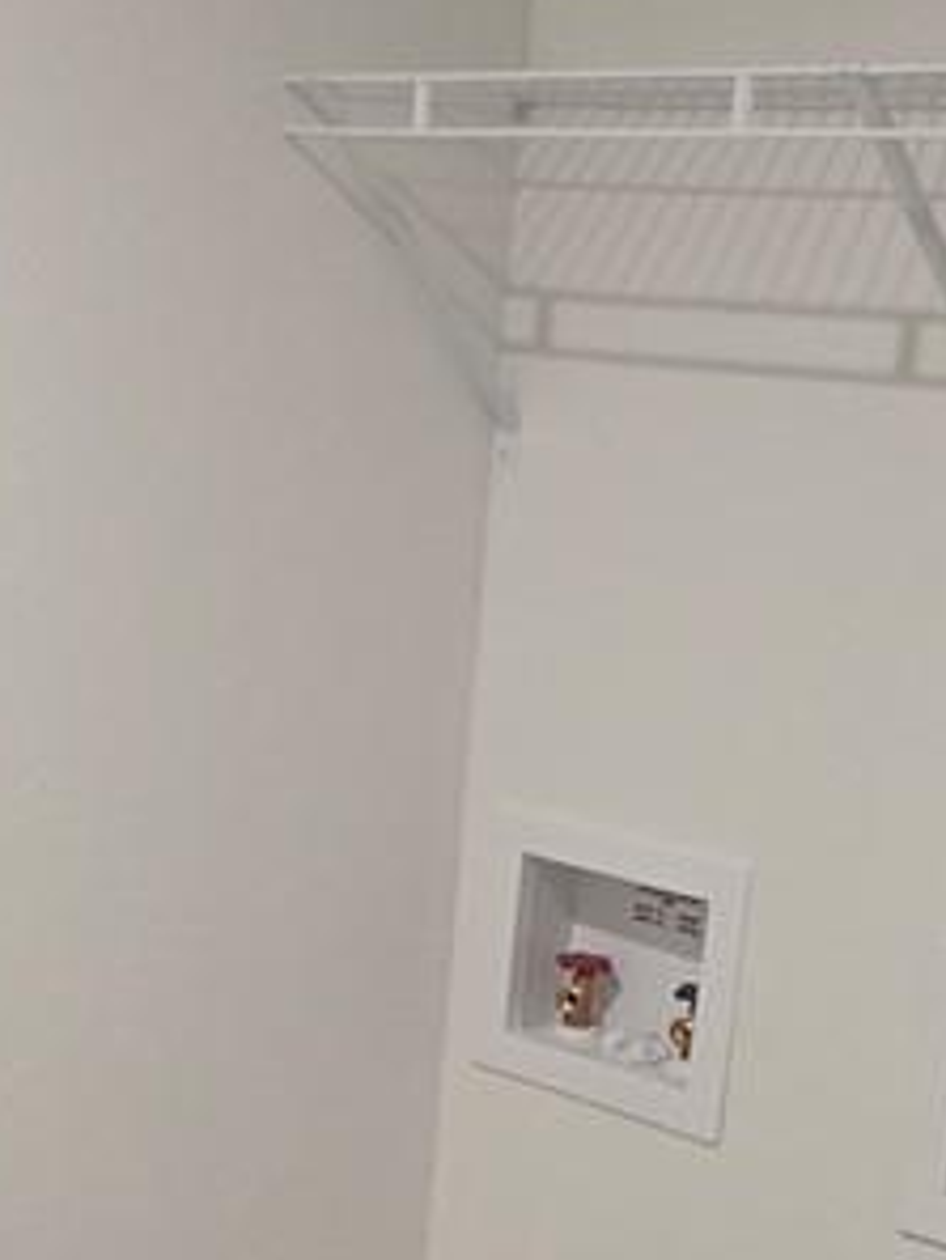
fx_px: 2549
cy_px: 1162
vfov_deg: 26.7
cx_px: 148
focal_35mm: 70
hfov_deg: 20.7
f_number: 1.9
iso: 320
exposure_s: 1/60
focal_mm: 2.2
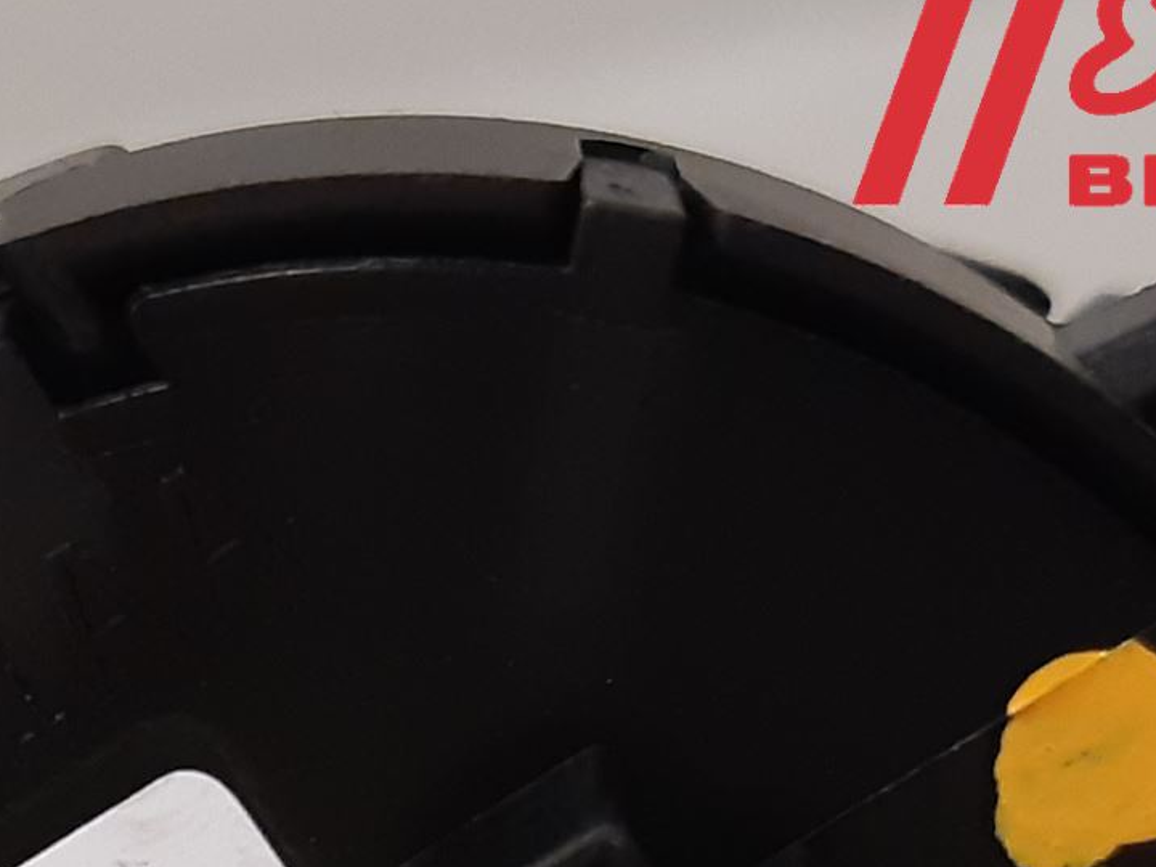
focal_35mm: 74
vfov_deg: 18.4
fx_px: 2471
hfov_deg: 25.8
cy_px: 1167
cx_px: 194
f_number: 1.7
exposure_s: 1/50
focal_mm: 3.93
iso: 200
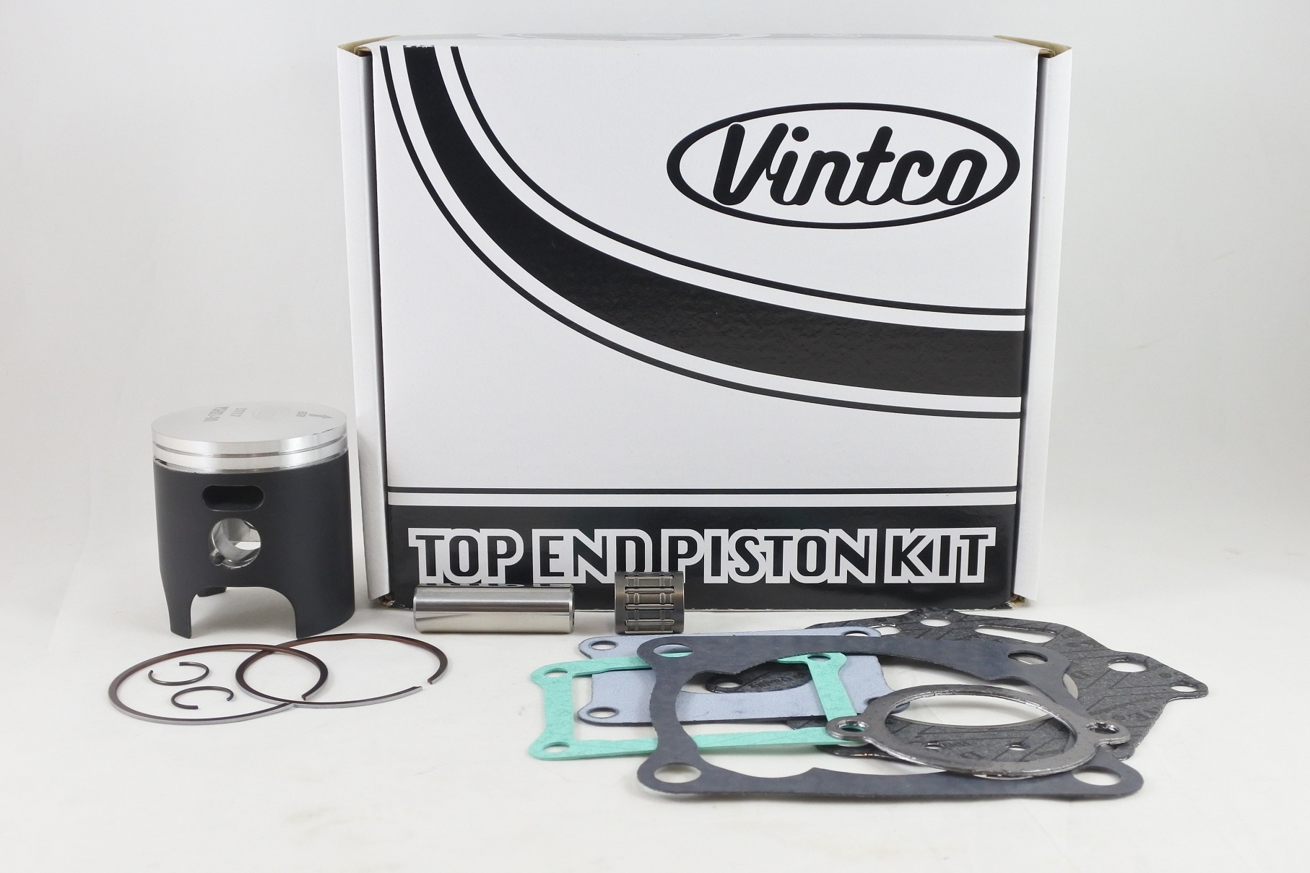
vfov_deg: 35.0
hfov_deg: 50.7
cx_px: 655
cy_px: 436
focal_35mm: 38
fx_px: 1383
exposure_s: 1/125
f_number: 4
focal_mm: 14.3
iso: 560
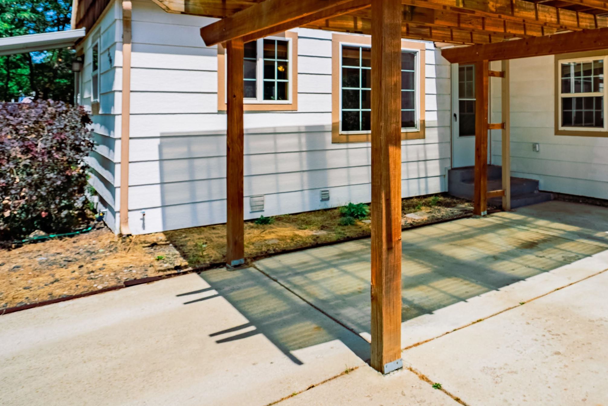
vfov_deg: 43.9
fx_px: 490
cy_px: 113
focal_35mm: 29
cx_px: 445
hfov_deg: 60.7
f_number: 8
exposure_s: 1/8000
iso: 400
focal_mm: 19
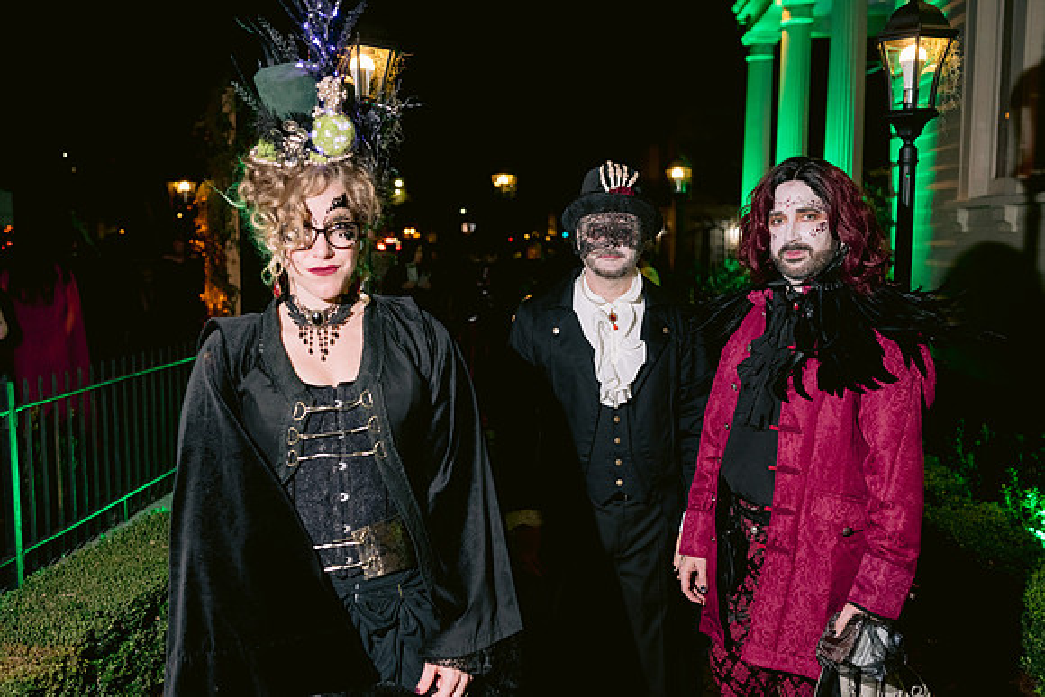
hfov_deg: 54.4
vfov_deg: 37.9
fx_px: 1016
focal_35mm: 35
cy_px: 348
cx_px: 522
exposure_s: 1/160
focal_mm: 35
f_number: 3.2
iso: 1250
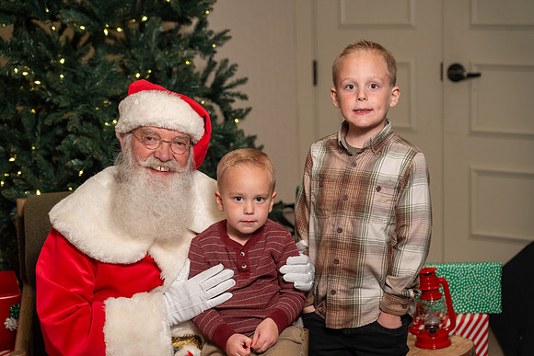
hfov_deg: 25.4
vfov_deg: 17.1
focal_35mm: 80
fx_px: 1187
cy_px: 178
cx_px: 267
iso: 1600
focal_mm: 80
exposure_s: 1/200
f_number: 4
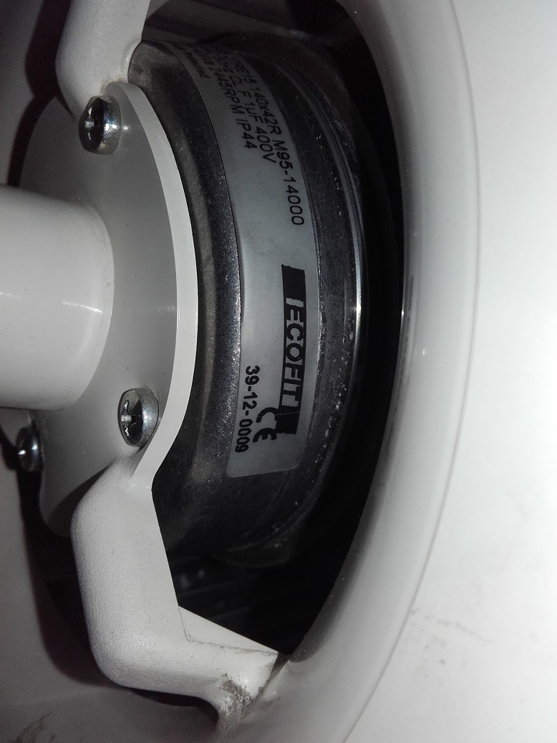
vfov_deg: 58.3
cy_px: 372
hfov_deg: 45.5
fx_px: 665
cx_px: 278
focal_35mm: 31
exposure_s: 1/528
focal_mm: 3.31
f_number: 2.2
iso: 50
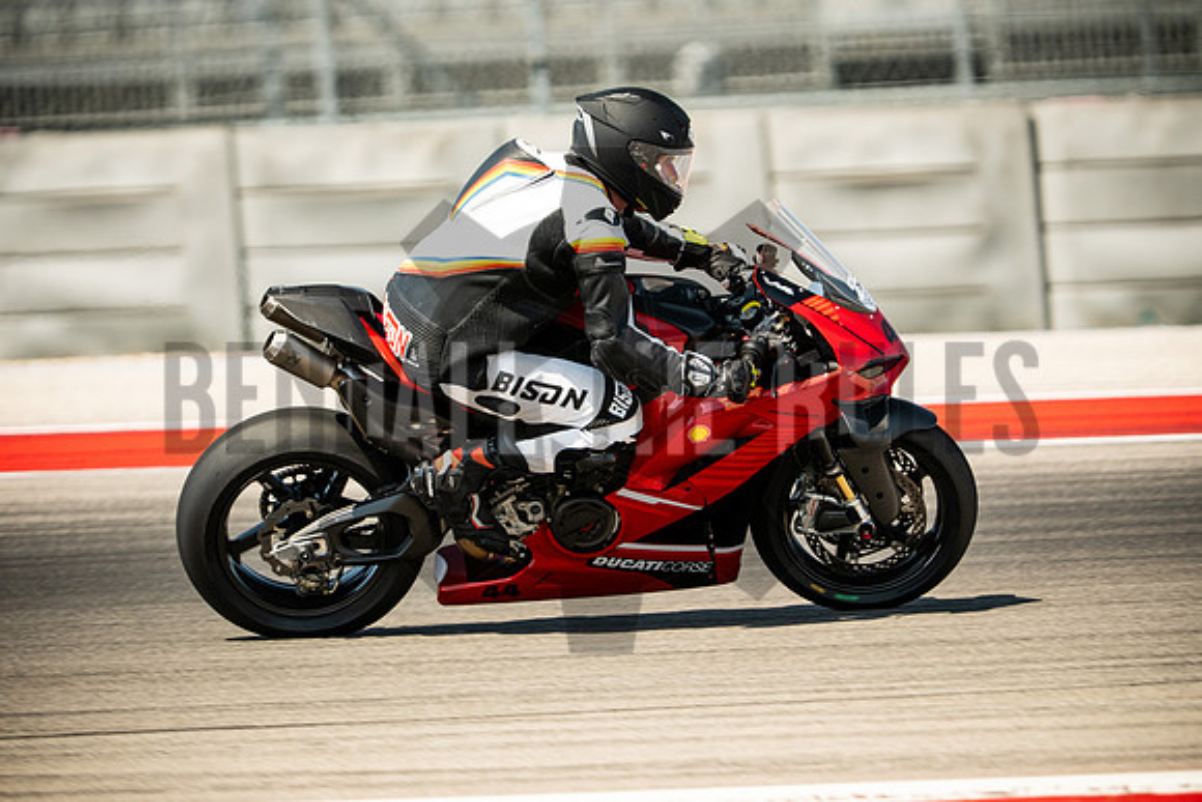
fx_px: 14026
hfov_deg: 4.9
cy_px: 401
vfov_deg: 3.3
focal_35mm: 420
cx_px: 601
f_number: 2.8
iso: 400
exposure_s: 1/2000
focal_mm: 280
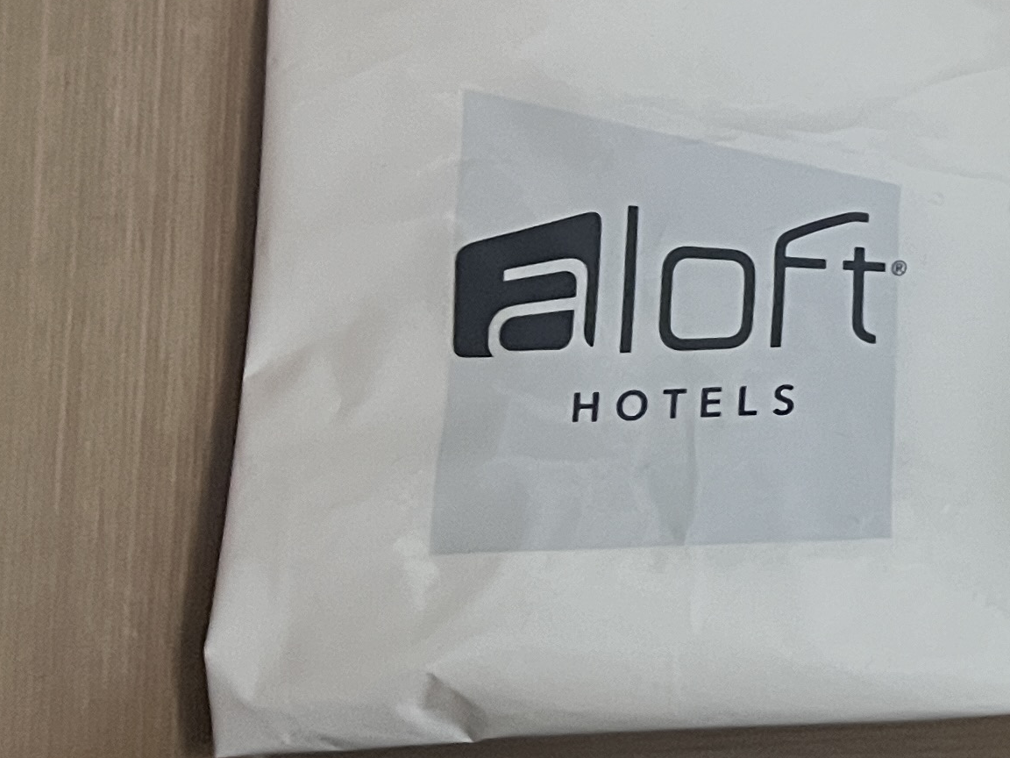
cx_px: 1760
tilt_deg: -85.4
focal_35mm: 91
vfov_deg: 15.7
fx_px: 2655
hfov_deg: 17.8
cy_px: -104
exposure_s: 1/25
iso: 640
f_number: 1.5
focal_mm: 5.7
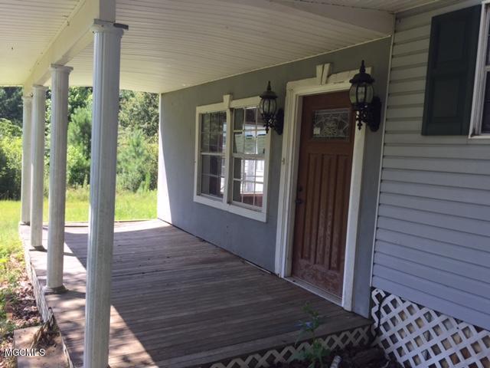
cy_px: 184
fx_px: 411
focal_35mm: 29
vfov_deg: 48.2
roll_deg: -3.0
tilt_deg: -6.5
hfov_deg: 61.7
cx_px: 245
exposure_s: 1/471
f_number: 2.2
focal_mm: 4.15
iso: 32
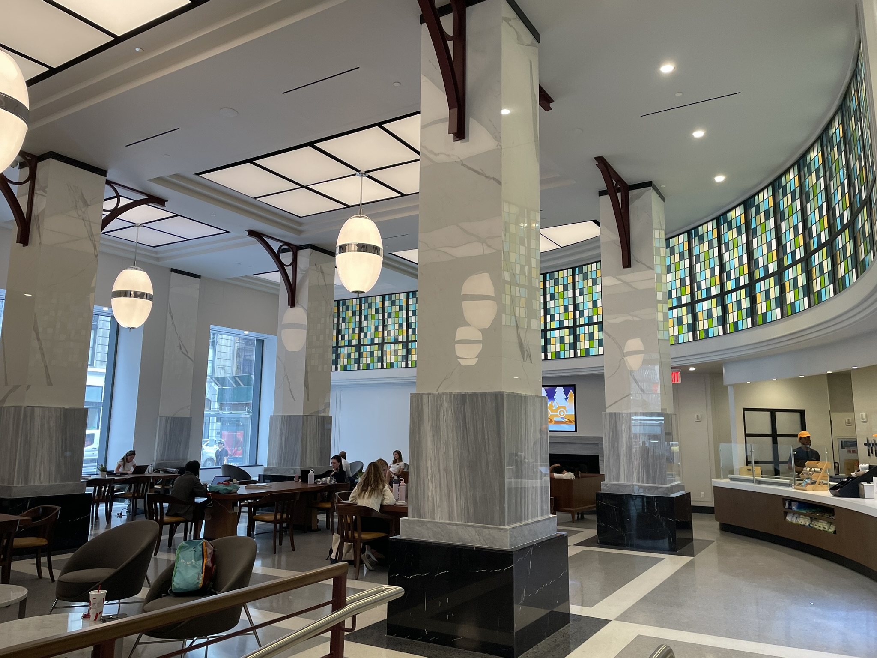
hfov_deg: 67.3
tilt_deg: +10.0
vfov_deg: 53.1
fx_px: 659
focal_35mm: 26
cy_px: 329
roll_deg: +0.4
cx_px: 438
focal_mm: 4.2
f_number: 1.6
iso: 125
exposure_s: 1/120
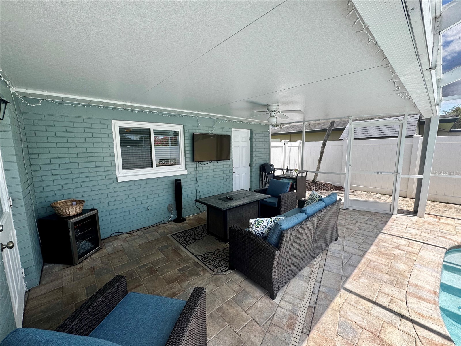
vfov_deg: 85.7
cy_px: 173
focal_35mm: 14
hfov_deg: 102.1
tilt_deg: -8.2
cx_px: 230
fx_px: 186
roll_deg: +0.7
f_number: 2.2
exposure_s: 1/362
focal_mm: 2.22
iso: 40
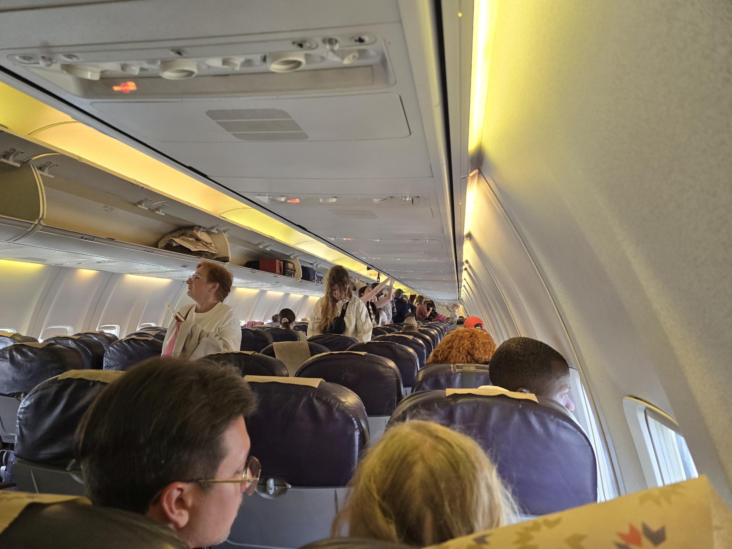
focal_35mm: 23
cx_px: 366
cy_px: 274
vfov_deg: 58.9
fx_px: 486
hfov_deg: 73.9
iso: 160
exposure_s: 1/180
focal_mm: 6.3
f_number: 1.7
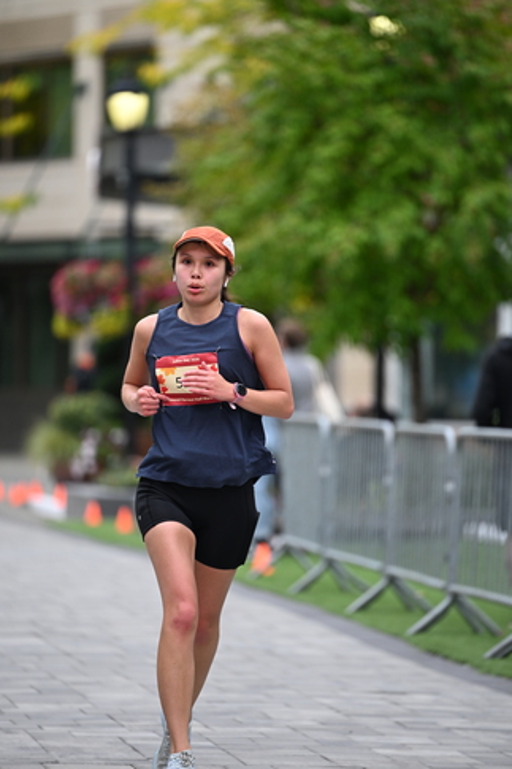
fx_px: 4846
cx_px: 251
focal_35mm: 227
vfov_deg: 9.1
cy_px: 360
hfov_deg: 6.0
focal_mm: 200
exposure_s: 1/2000
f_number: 2.8
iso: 640
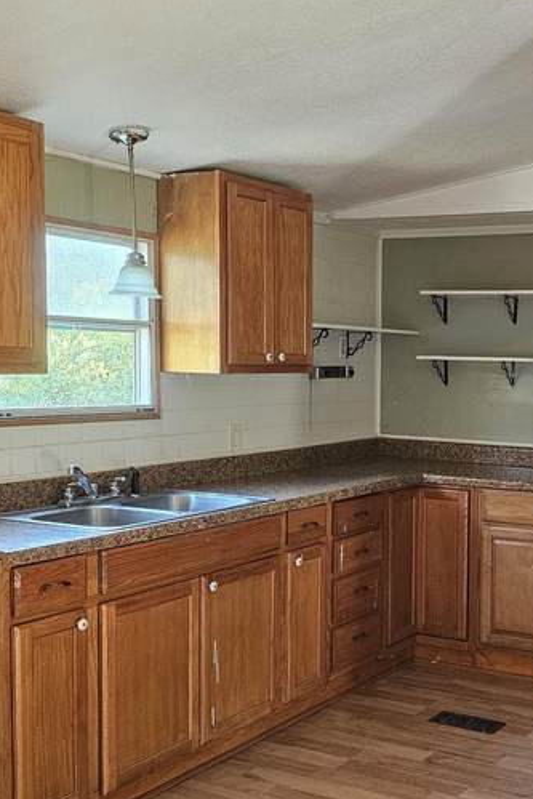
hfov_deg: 28.3
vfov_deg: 42.6
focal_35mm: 46
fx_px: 1021
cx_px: 467
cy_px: 471
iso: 500
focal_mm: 6.3
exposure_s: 1/120
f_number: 1.7
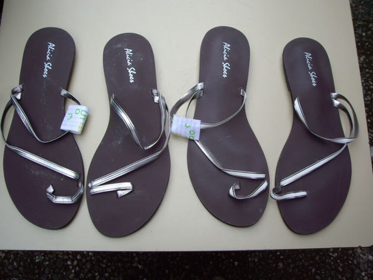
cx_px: 186
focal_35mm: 38
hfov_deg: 49.0
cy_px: 140
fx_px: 409
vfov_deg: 37.7
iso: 64
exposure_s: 1/200
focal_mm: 6.2
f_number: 4.3
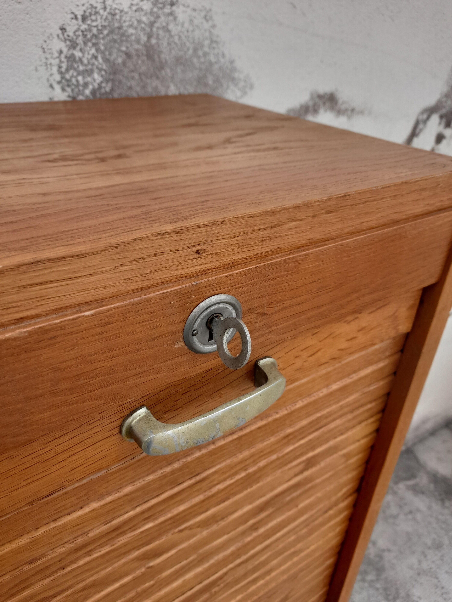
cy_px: 301
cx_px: 226
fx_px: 435
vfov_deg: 69.4
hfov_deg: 54.9
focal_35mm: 25
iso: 20
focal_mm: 4.6
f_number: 2
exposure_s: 1/339
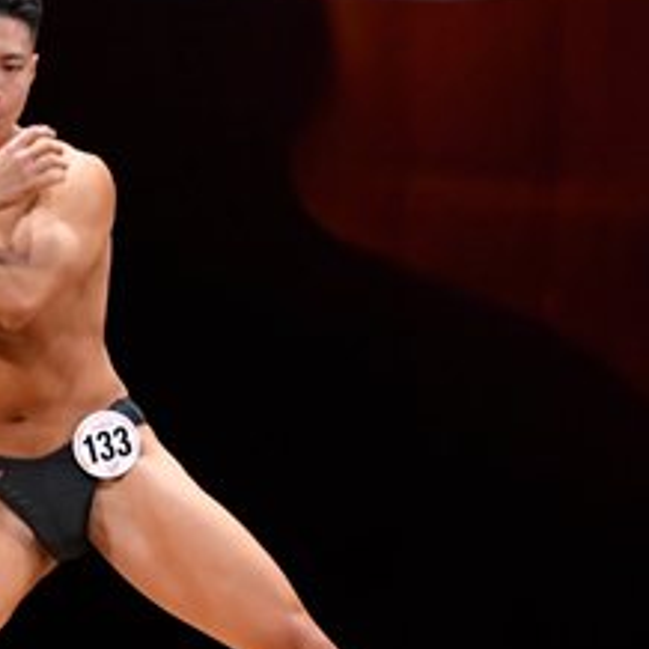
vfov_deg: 2.9
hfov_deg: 2.9
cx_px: -49
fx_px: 12918
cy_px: 247
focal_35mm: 609
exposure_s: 1/400
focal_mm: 135
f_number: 5.6
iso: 3200
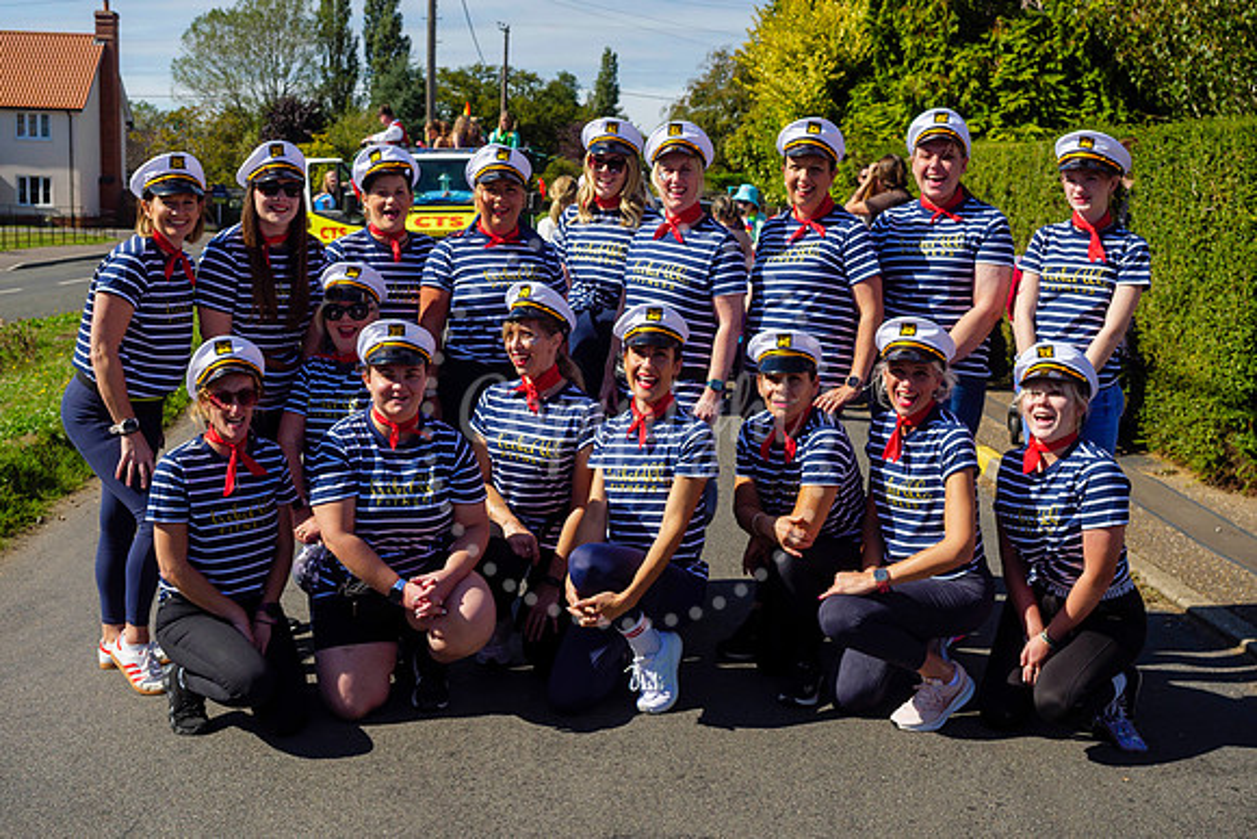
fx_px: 1417
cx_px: 628
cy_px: 420
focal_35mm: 41
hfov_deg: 47.9
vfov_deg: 33.0
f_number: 4
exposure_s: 1/1600
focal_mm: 19
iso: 200
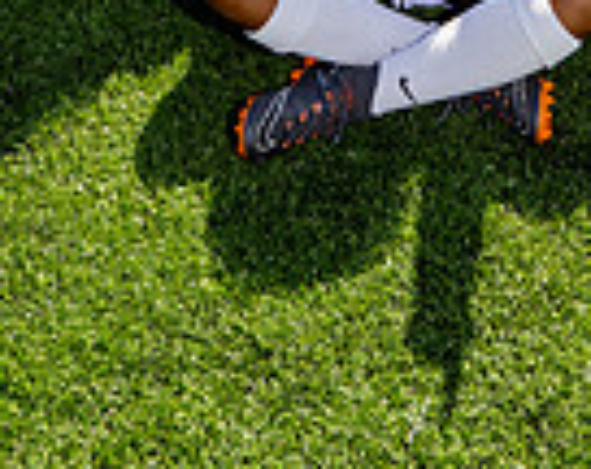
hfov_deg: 17.6
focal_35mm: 109
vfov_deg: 12.3
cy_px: -495
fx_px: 1901
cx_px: 422
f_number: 6.3
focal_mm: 35
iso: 80
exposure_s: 1/200
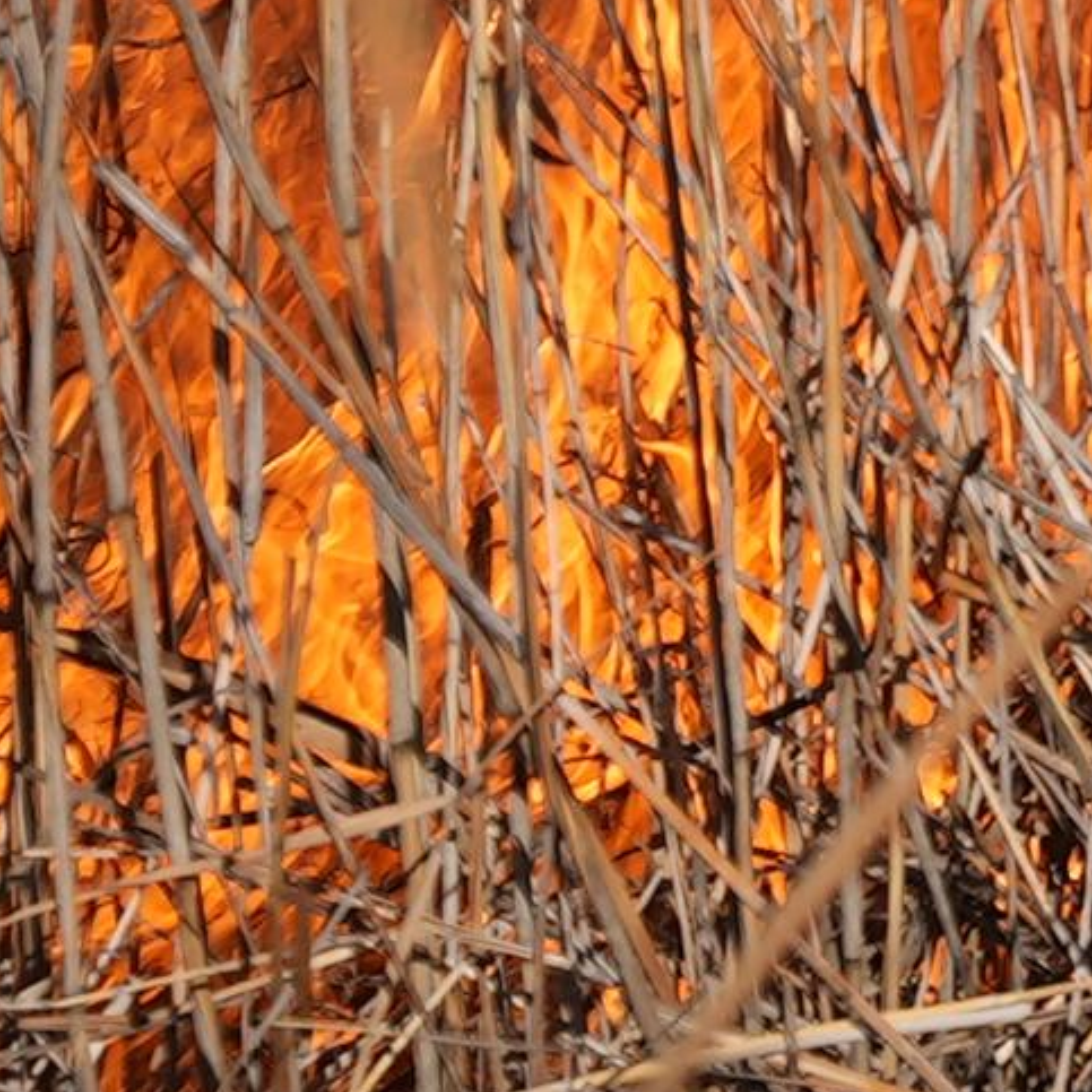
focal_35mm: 348
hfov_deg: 4.7
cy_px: -1532
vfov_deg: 4.9
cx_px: 3608
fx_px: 12434
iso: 125
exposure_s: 1/1000
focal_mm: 51.5
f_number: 5.6
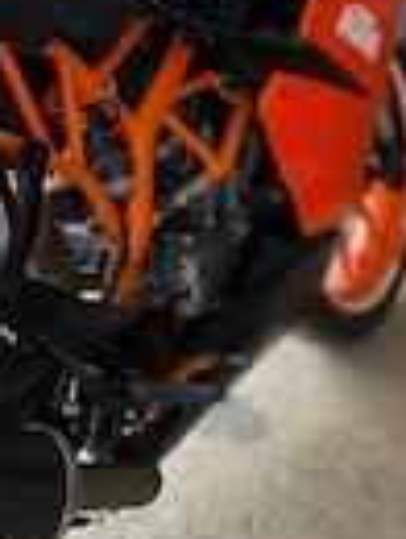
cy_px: 303
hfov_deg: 17.8
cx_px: -54
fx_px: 1247
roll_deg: +0.0
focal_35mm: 80
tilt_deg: -28.2
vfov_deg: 24.4
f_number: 1.6
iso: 50
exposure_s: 1/329
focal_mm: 5.96
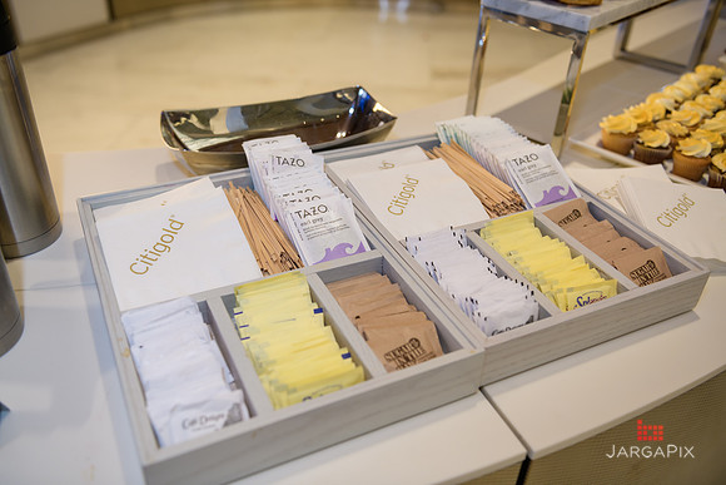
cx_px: 363
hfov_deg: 58.7
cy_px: 242
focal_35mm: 32
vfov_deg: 41.1
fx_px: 645
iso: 400
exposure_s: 1/125
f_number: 3.2
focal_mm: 32
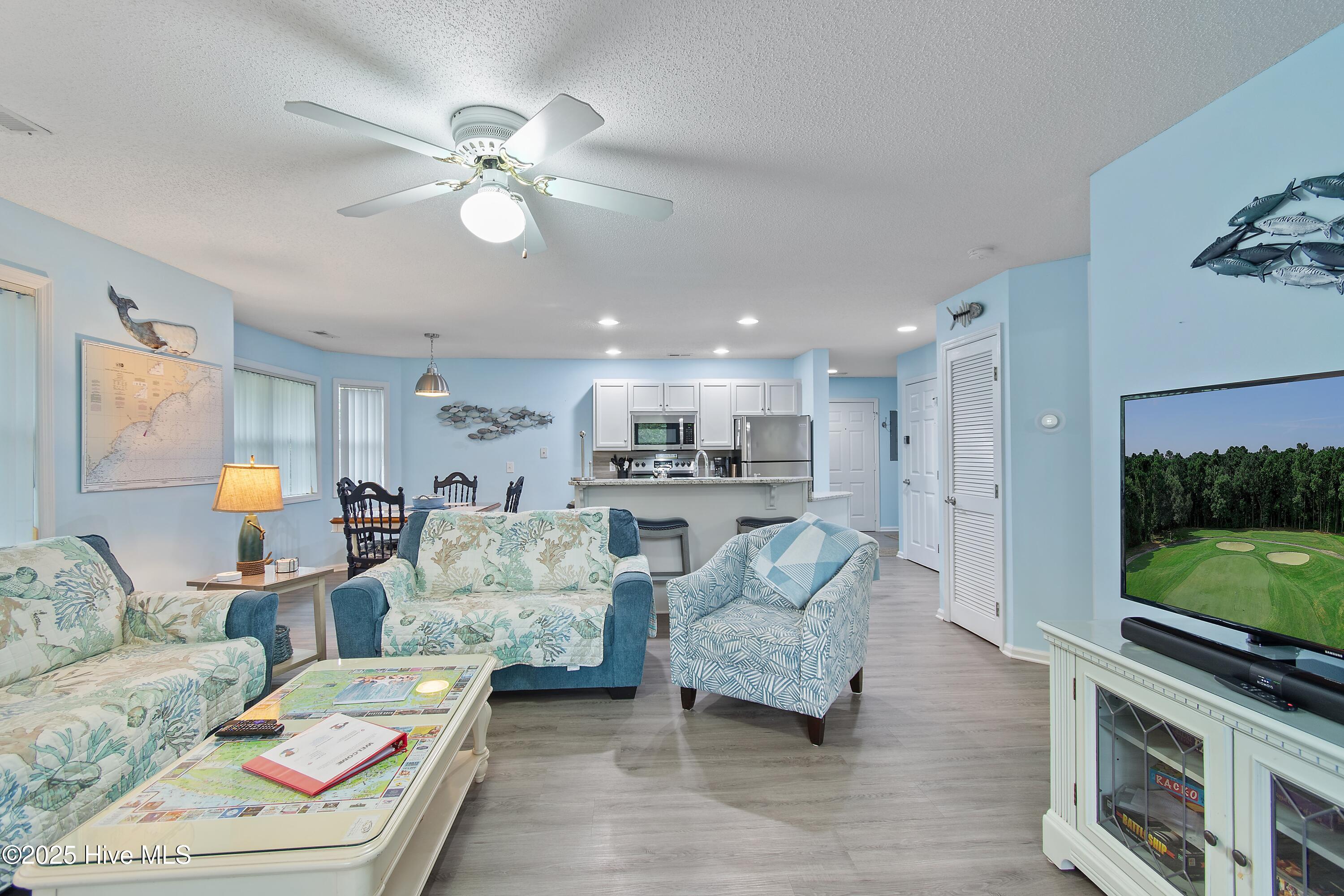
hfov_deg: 100.4
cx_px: 672
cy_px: 448
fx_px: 560
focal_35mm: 15
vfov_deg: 77.3
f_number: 4.5
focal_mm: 10
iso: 100
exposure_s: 1/2
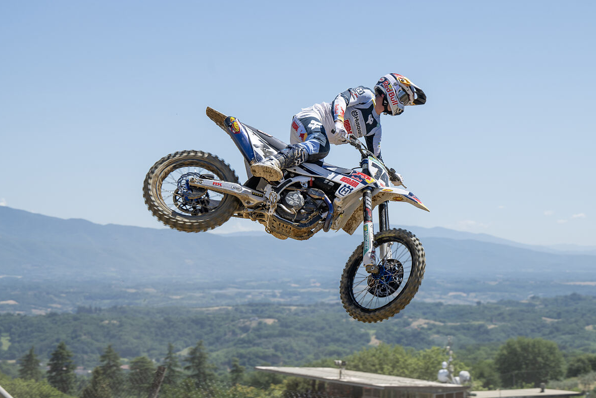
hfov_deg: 23.6
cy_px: 195
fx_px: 1424
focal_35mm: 86
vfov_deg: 15.9
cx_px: 290
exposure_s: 1/1250
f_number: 5.6
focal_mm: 82
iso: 200
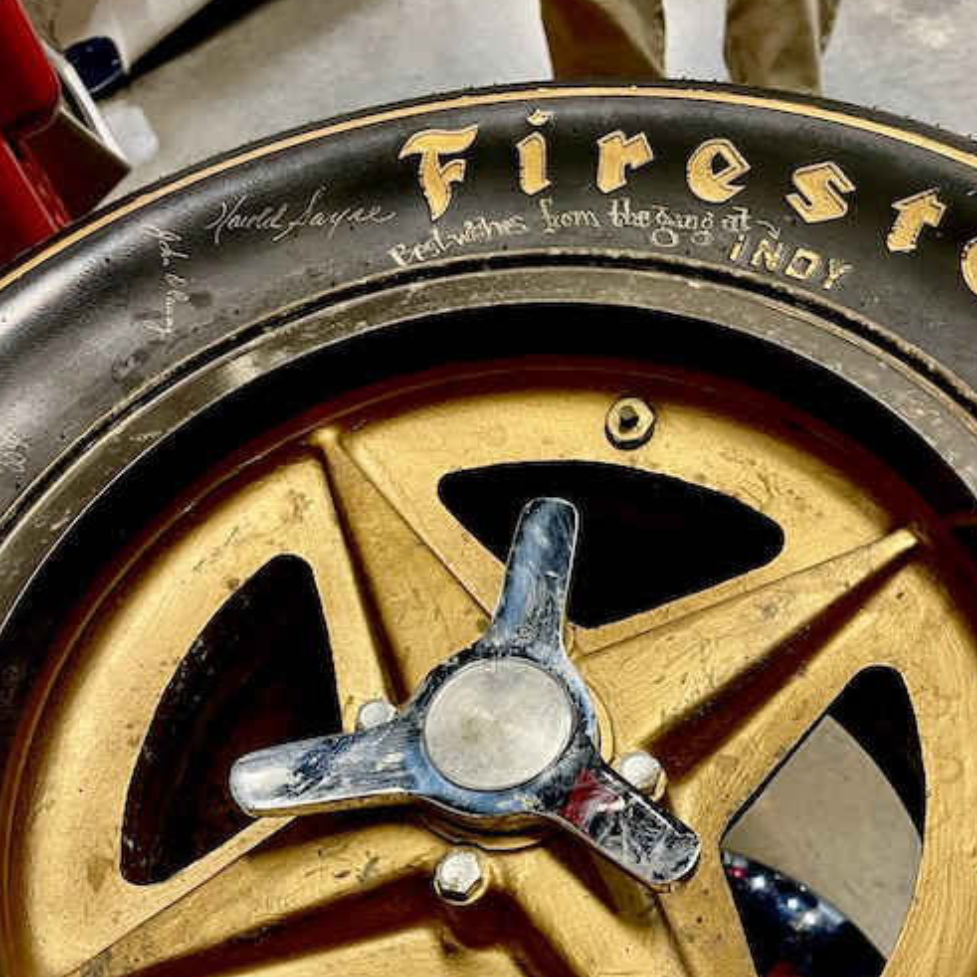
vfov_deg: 45.0
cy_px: 688
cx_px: 581
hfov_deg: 45.8
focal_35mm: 36
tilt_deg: -58.6
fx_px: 1150
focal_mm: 5.1
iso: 160
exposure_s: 1/60
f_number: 1.6
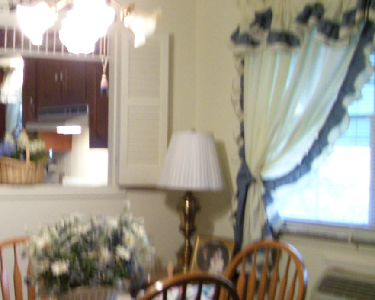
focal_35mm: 69
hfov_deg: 26.6
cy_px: 184
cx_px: 38
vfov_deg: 22.1
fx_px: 766
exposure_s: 1/8
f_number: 2.7
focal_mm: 6
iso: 160
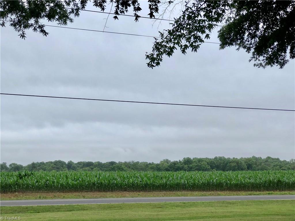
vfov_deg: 25.7
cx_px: 148
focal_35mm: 57
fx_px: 486
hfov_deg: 33.8
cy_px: 110
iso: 20
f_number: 2.8
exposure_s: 1/564
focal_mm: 6.6
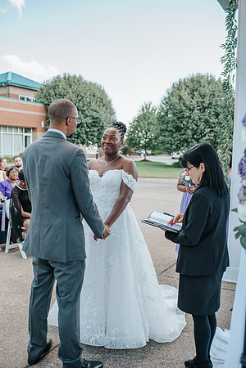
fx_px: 359
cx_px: 123
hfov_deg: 37.9
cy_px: 184
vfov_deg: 54.4
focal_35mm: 35
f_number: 3.2
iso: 560
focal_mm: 35
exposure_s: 1/1250
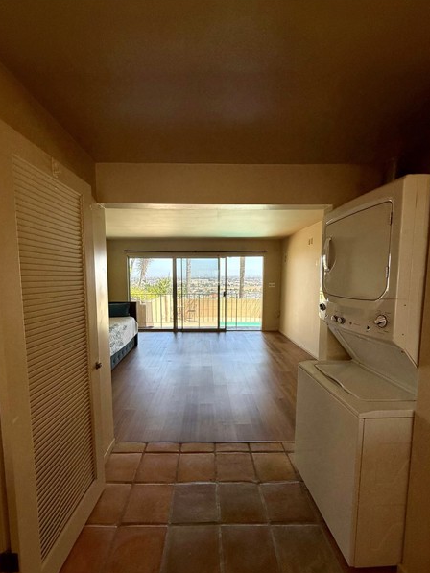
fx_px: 248
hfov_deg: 81.7
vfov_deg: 98.1
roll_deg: +0.2
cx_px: 206
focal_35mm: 15
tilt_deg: -5.3
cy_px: 302
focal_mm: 2.22
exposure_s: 1/342
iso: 64
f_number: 2.2
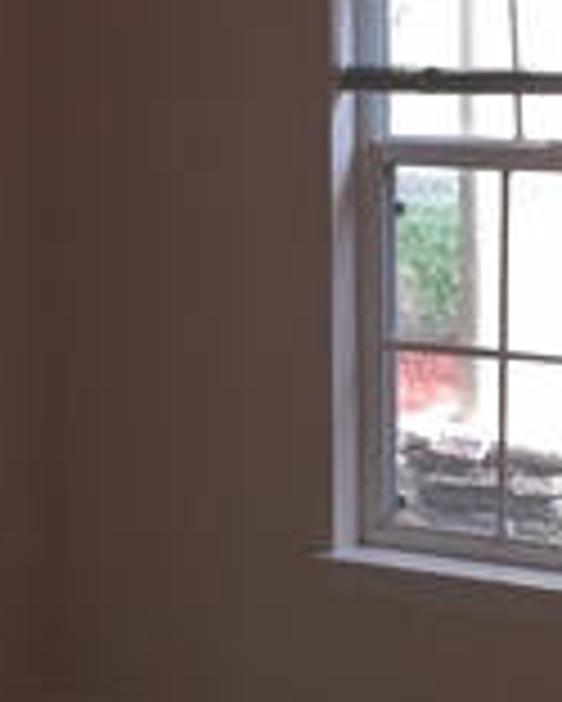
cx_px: 508
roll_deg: -1.5
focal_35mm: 116
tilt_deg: -2.5
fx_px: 2409
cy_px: 135
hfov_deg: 13.2
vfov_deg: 16.4
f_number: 2.2
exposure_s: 1/120
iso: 50
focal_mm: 4.15
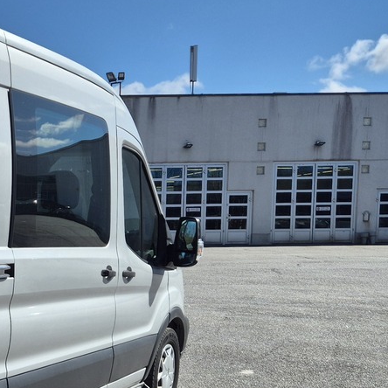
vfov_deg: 25.7
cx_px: -128
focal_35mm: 66
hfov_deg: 23.0
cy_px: 300
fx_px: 837
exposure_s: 1/2656
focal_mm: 5.4
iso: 25
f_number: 1.8
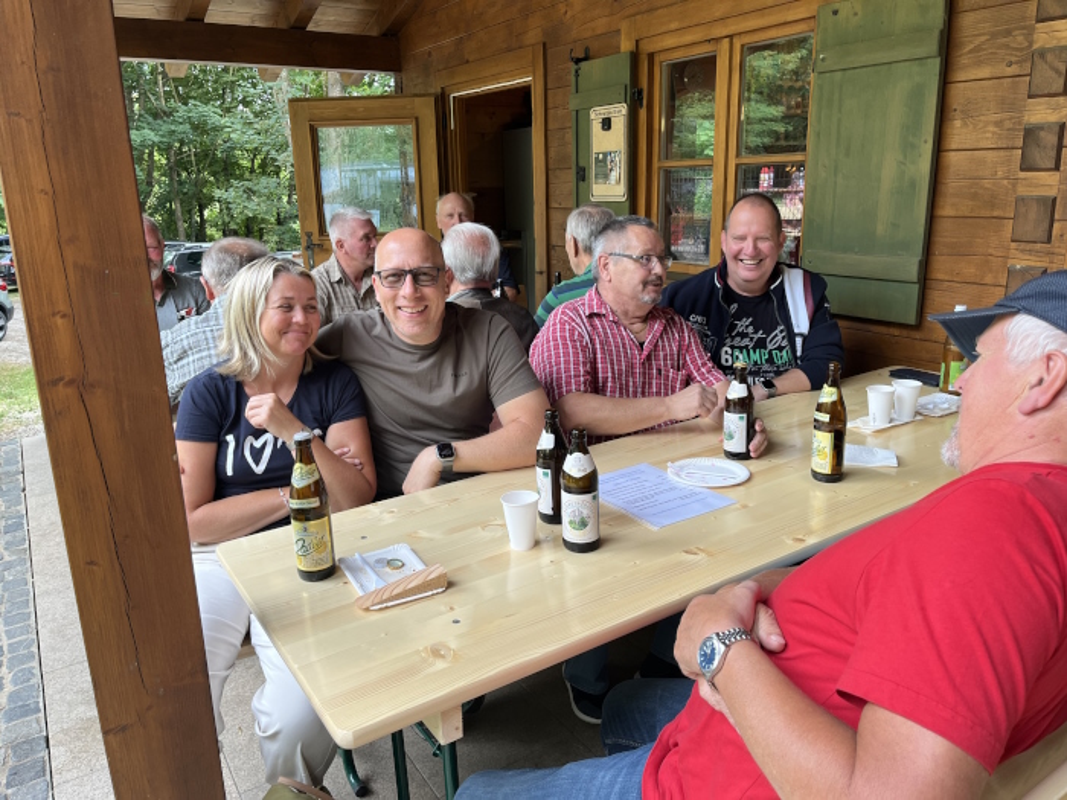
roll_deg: +1.1
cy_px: 400
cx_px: 534
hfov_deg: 67.3
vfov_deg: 53.1
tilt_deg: -13.6
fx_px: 801
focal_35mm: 26
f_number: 1.6
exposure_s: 1/122
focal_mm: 5.1
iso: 40
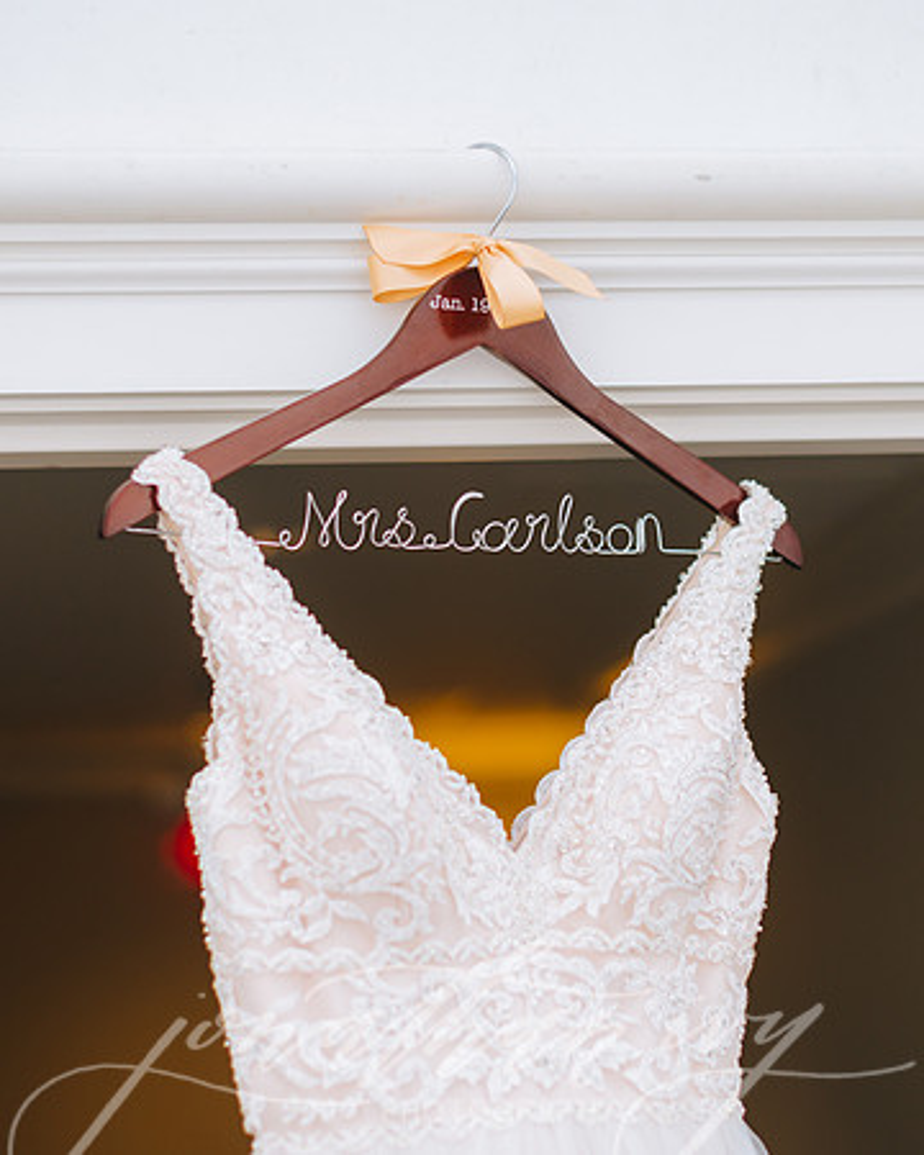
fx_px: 2463
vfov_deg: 26.4
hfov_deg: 21.2
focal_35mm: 72
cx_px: 478
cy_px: 564
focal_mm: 50
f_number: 2
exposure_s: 1/500
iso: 250
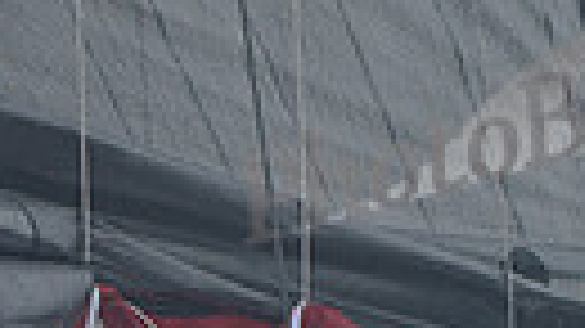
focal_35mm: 703
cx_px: 1107
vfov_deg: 1.7
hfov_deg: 3.1
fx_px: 10900
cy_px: 712
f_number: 6.3
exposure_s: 1/1000
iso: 320
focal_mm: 150
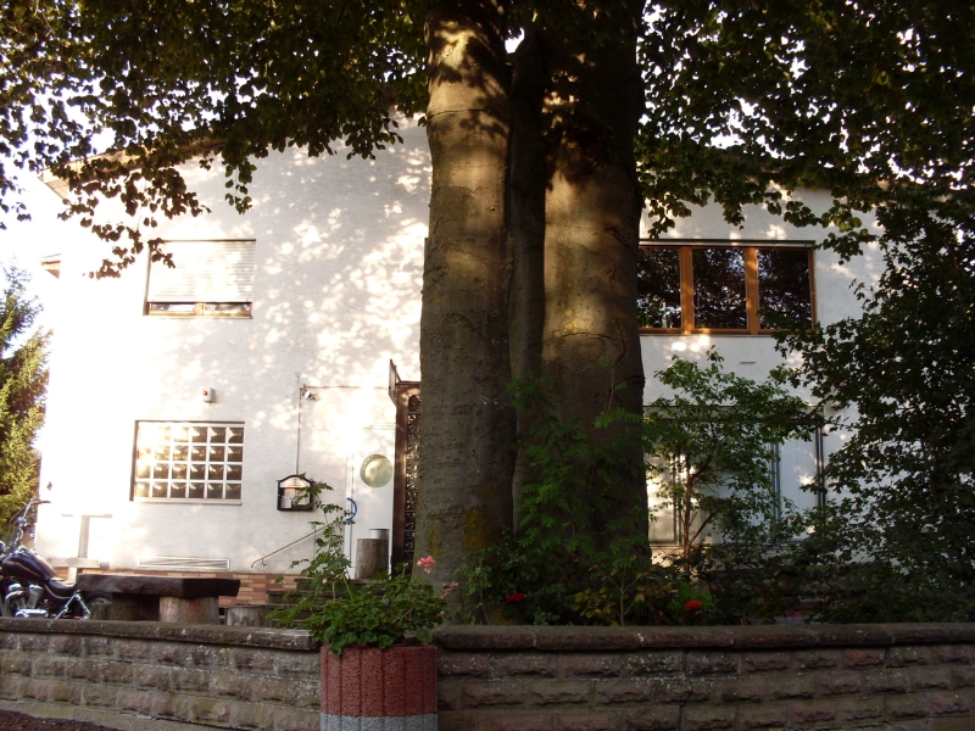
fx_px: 1070
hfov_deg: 49.0
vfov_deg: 37.7
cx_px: 488
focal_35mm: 38
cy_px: 366
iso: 100
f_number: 2.8
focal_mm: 6.3
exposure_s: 1/90
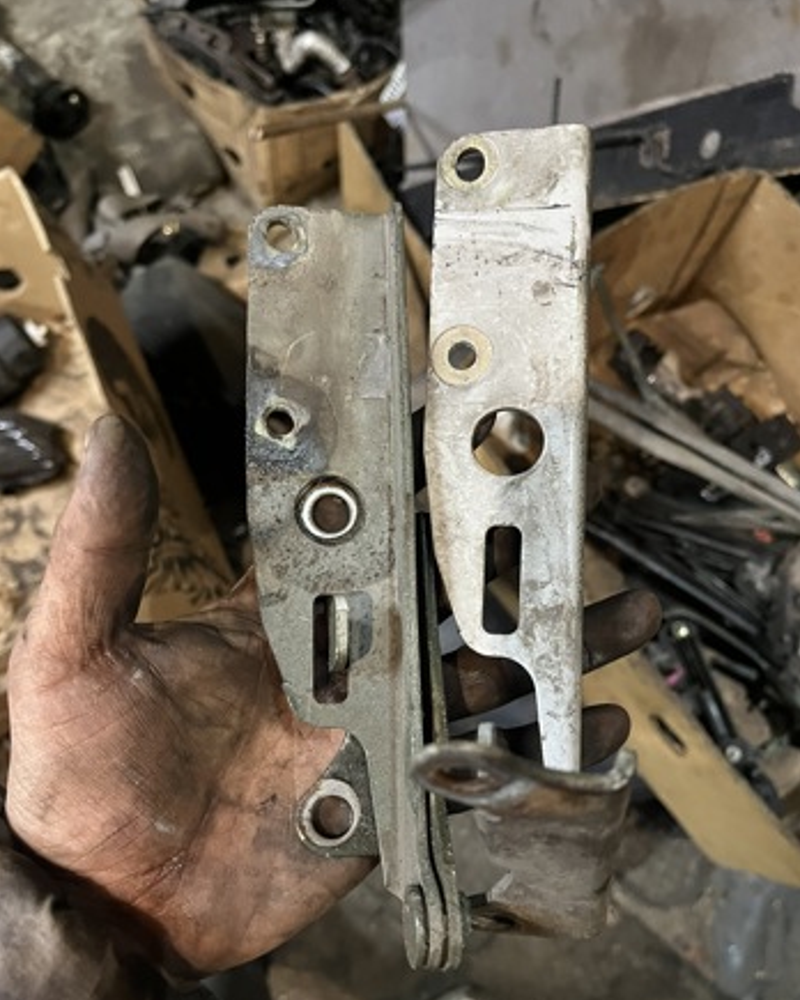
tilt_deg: -74.6
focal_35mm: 28
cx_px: 391
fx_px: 829
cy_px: 538
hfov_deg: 51.5
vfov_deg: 62.1
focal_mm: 5.1
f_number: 1.6
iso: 640
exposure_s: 1/33
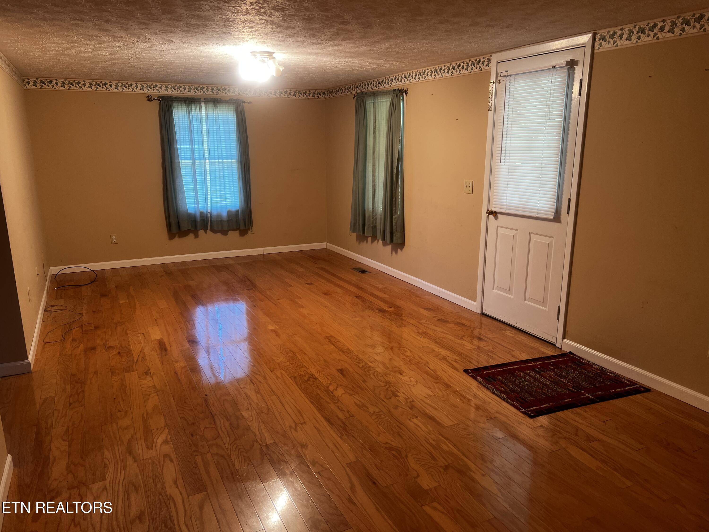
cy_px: 266
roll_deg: +0.1
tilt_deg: -14.6
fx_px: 533
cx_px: 354
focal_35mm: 26
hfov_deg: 67.3
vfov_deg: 53.1
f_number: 1.5
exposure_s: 1/60
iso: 64
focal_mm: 5.7
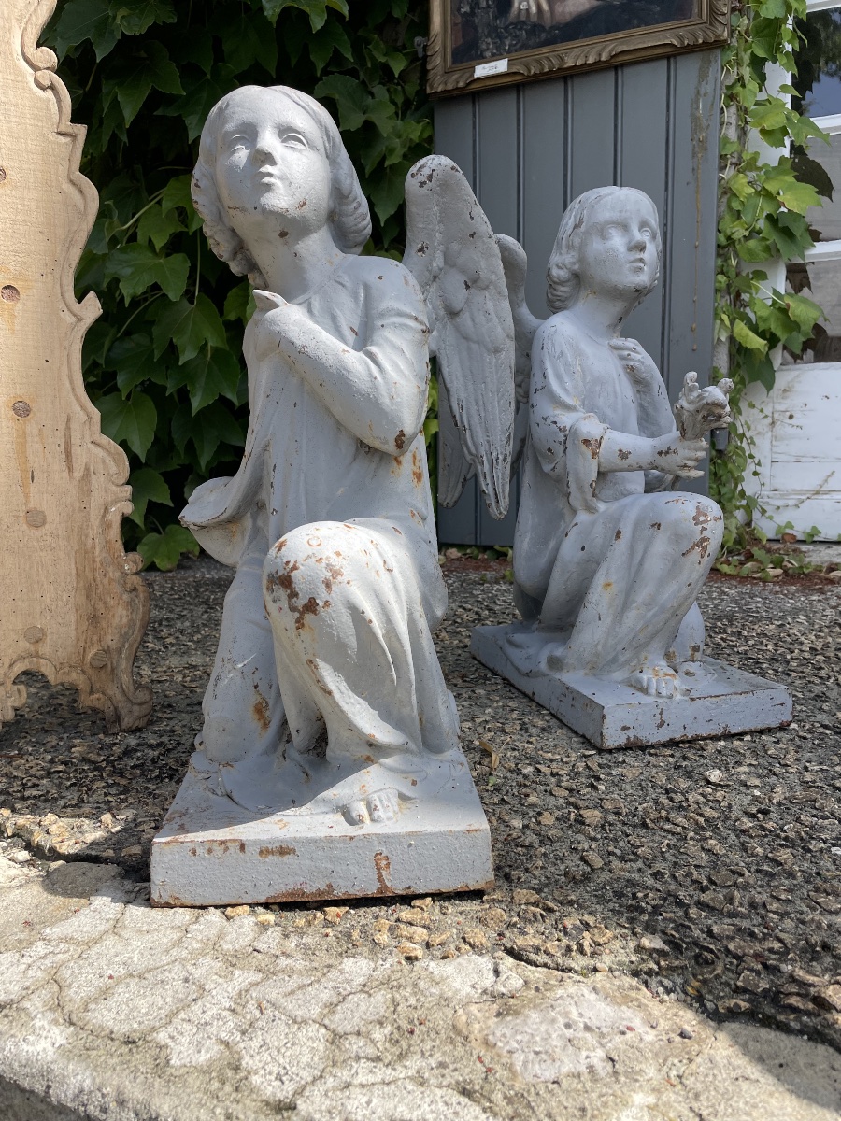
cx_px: 420
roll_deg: +0.9
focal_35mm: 26
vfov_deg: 67.3
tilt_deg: -5.7
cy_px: 560
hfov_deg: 53.1
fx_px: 842
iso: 32
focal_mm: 4.2
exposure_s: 1/1916
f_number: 1.6
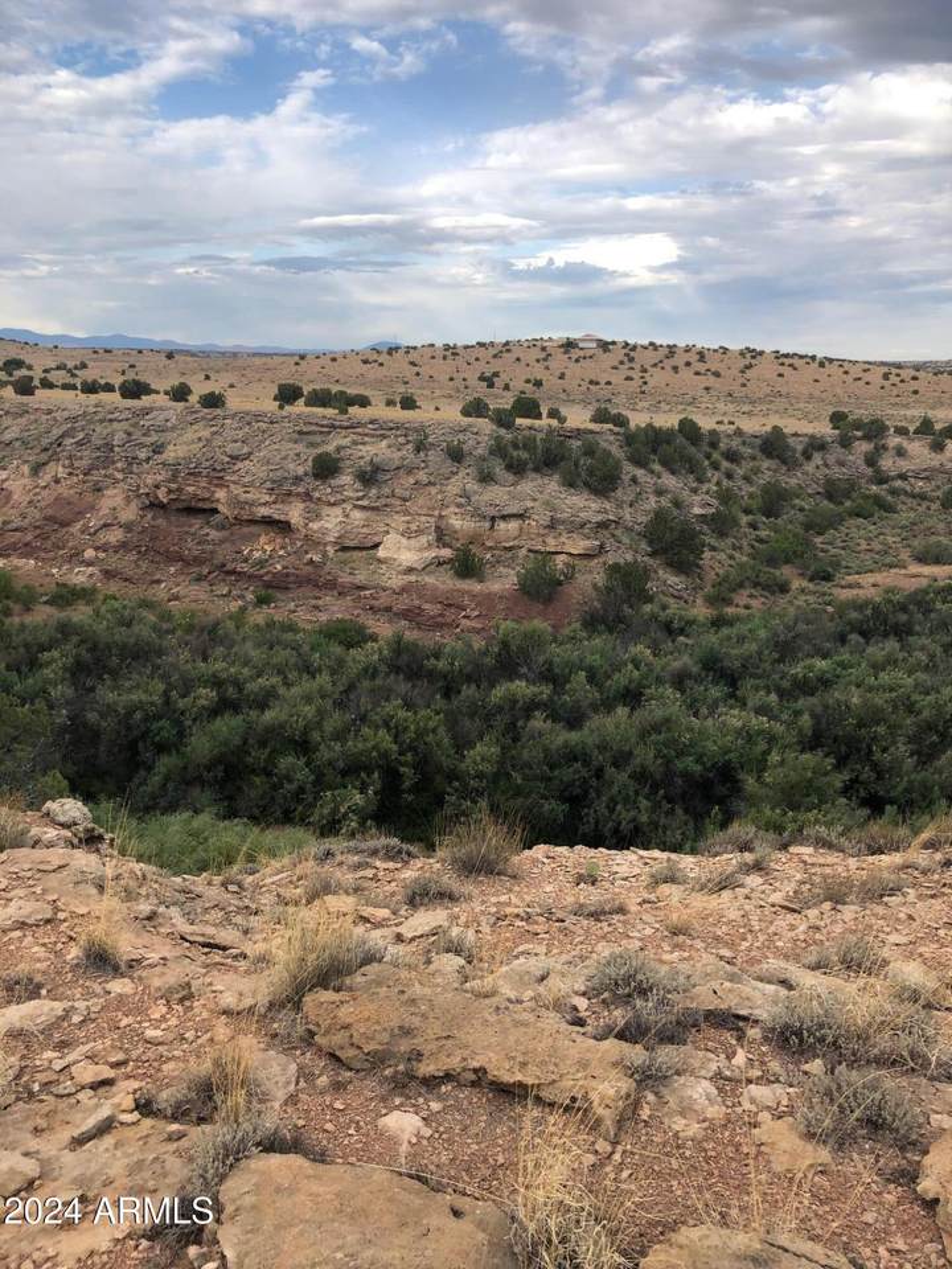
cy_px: 634
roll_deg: -1.4
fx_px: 1027
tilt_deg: -13.3
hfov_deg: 49.7
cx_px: 476
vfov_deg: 63.4
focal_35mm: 28
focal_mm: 3.99
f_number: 1.8
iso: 20
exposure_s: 1/546
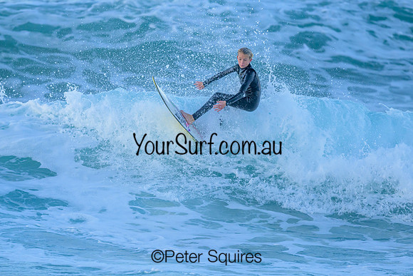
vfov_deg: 1.4
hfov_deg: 2.2
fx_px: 10931
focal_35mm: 953
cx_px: 202
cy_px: 150
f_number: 6.3
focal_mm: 800
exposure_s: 1/1600
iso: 900
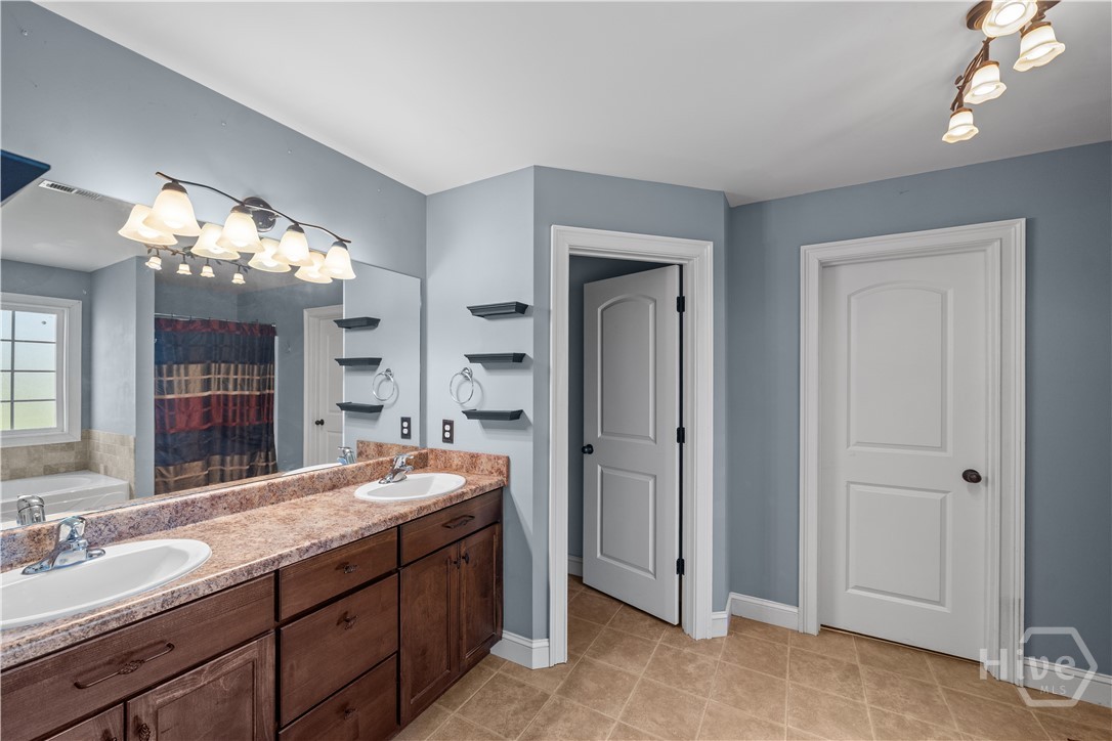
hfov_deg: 104.3
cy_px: 370
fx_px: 432
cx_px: 556
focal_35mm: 14
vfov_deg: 81.2
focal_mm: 14
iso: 1000
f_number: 6.3
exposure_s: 1/30
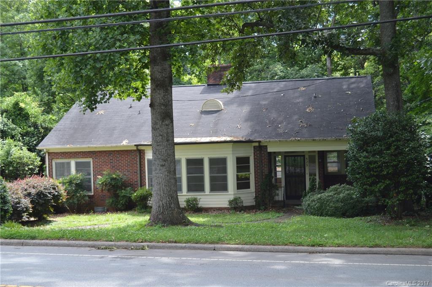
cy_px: 144
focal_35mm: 52
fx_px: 629
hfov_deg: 37.9
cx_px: 216
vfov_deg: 25.7
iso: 160
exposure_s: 1/125
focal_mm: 35
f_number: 5.6
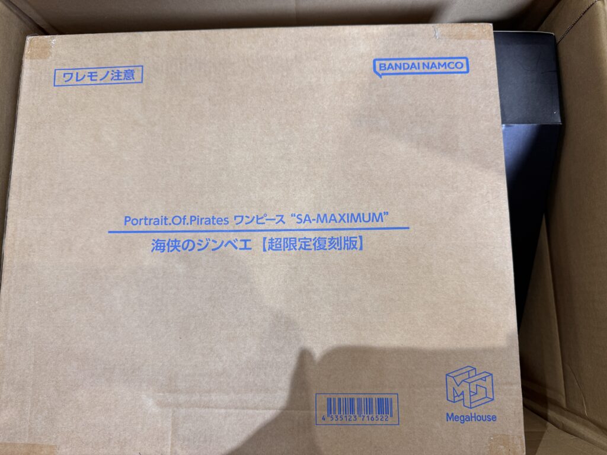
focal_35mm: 24
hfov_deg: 71.6
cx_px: 304
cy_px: 228
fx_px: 421
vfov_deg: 56.8
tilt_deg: -81.7
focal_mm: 6.76
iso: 125
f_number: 1.78
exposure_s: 1/100
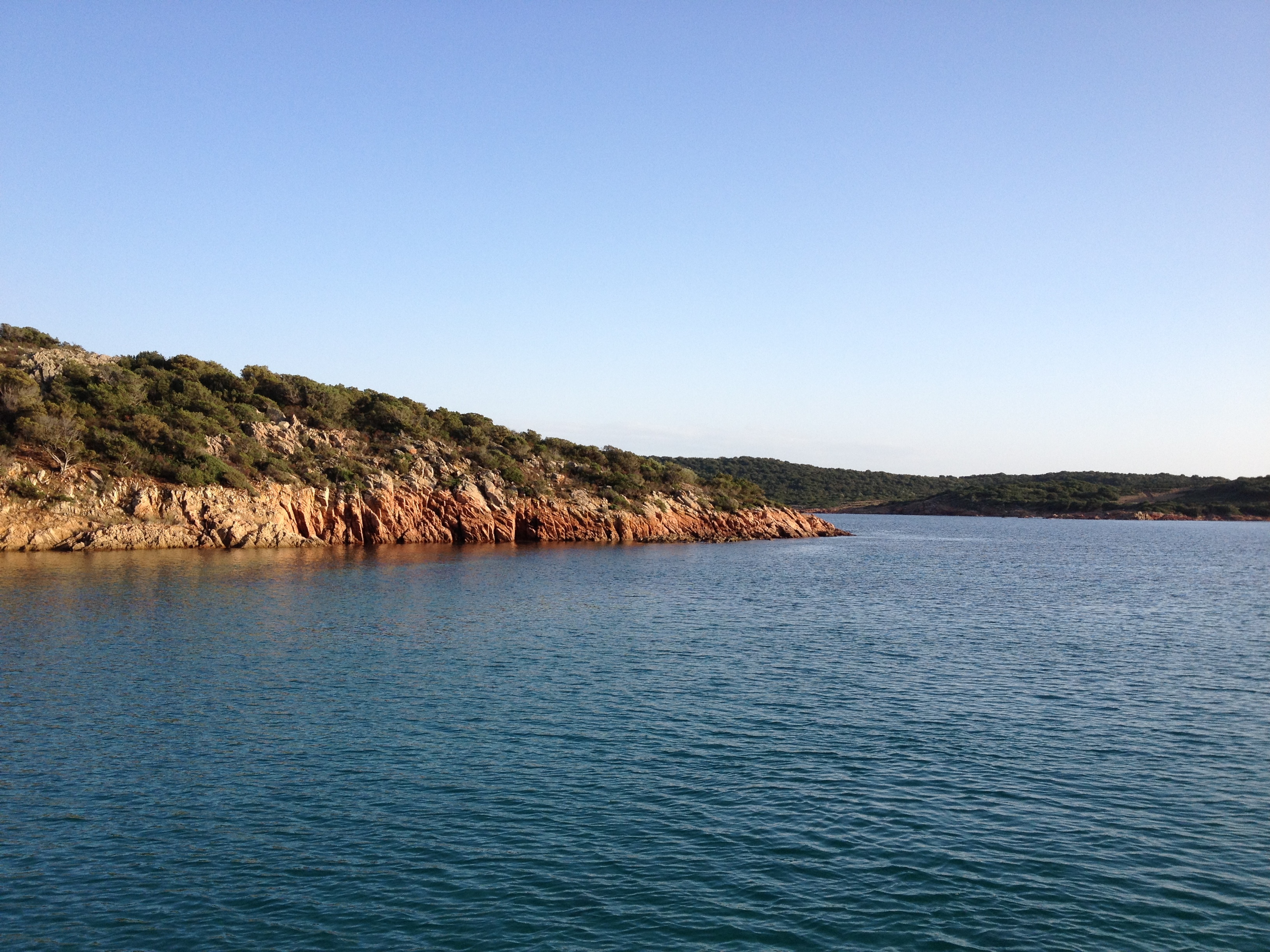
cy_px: 476
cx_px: 635
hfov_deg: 52.6
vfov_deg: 40.7
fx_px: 1284
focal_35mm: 35
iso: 64
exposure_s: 1/849
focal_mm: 4.28
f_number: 2.4
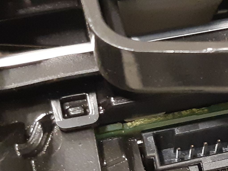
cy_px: 167
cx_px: 221
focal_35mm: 52
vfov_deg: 26.6
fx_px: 343
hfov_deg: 34.0
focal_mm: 3.93
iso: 320
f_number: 1.7
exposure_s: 1/25
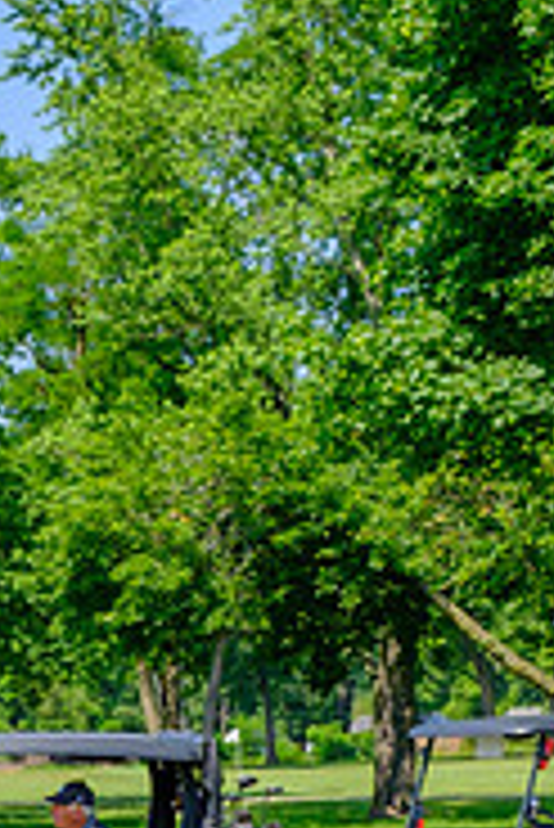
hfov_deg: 10.3
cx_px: -50
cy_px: 792
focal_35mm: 132
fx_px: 3041
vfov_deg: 15.3
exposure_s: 1/320
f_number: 9
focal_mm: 35.8
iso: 200
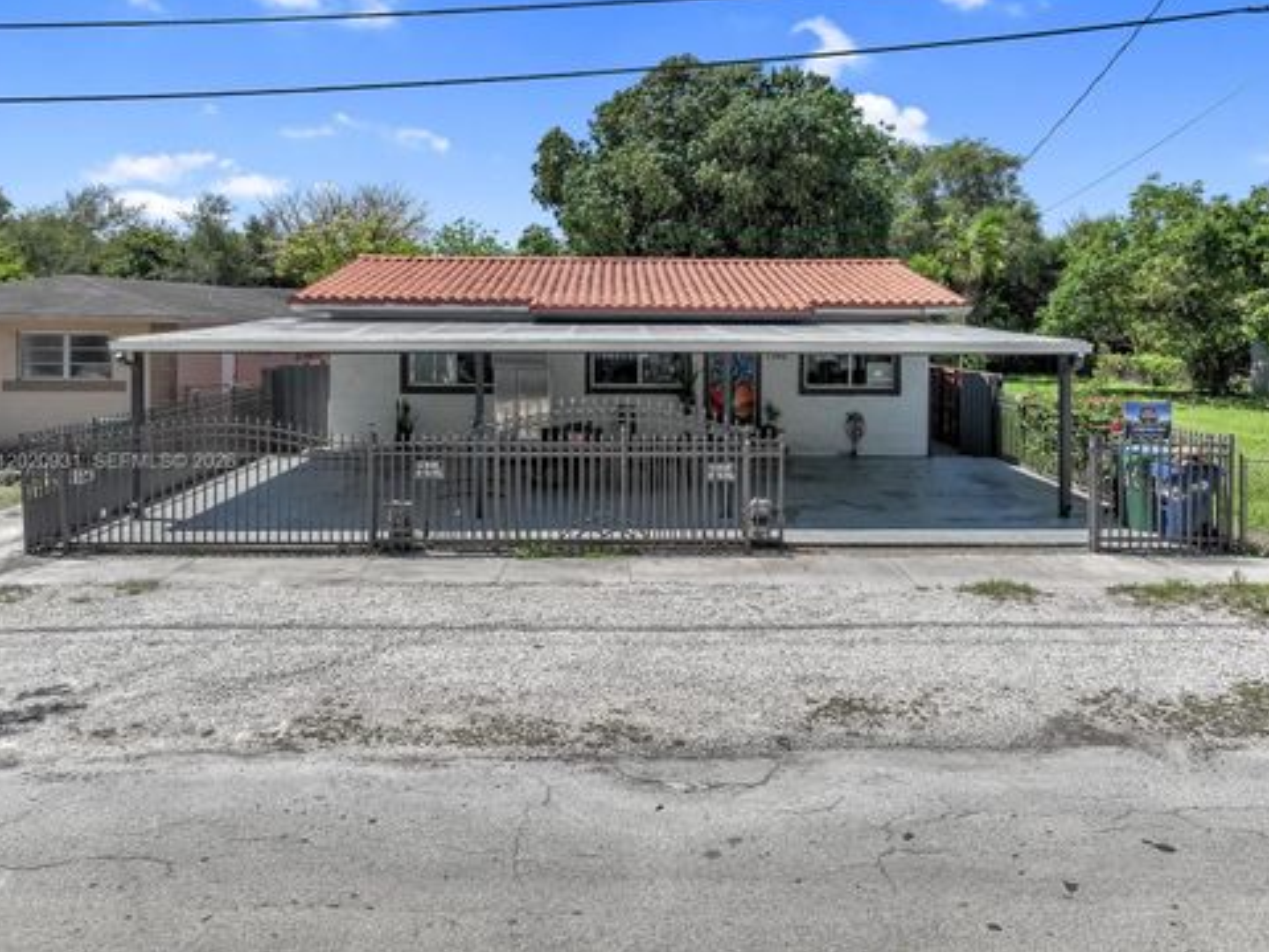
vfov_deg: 54.9
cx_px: 640
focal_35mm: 25
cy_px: 463
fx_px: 916
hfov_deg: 69.4
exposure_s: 1/2500
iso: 100
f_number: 2.8
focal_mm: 12.29
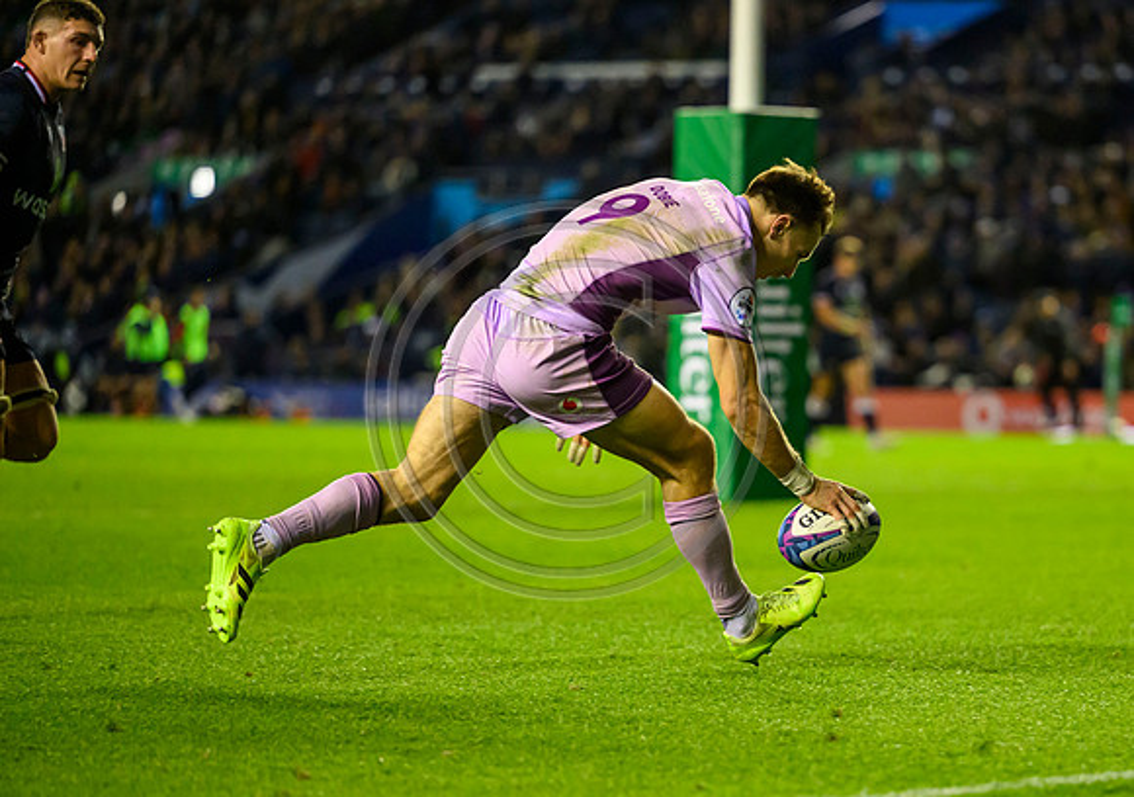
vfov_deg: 6.8
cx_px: 742
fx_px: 6704
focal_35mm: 209
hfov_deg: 9.7
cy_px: 473
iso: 6400
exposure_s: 1/1250
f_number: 2.8
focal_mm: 160
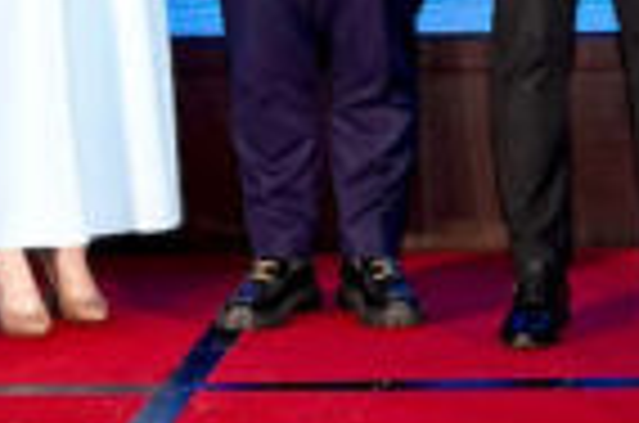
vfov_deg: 7.8
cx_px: 747
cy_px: -256
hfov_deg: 11.7
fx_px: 3046
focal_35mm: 172
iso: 1600
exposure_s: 1/160
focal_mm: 35
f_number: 2.8
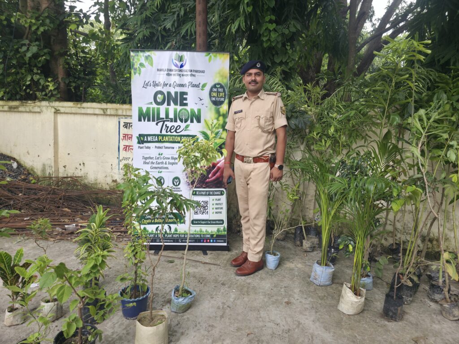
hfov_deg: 73.9
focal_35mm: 23
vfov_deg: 58.9
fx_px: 305
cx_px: 230
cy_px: 172
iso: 50
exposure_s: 1/359
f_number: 1.7
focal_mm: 6.3
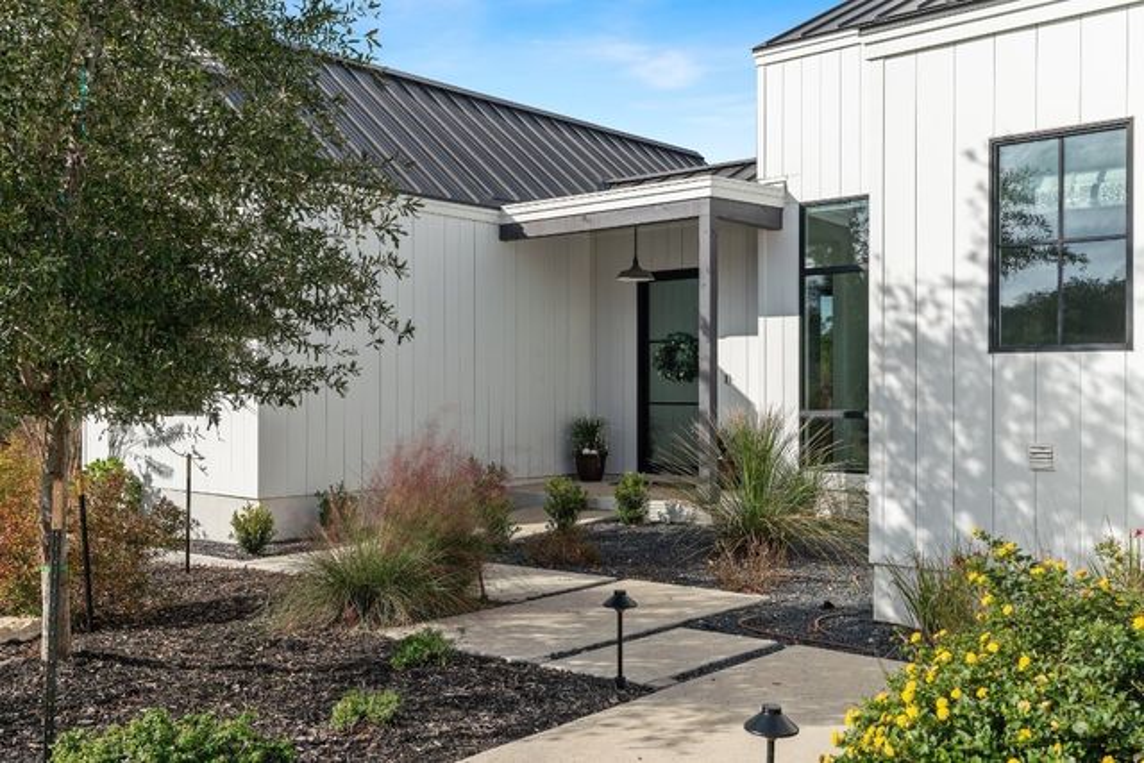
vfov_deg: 37.9
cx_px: 572
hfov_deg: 54.4
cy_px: 382
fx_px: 1112
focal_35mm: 35
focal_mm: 35
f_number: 8
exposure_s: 1/320
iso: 125
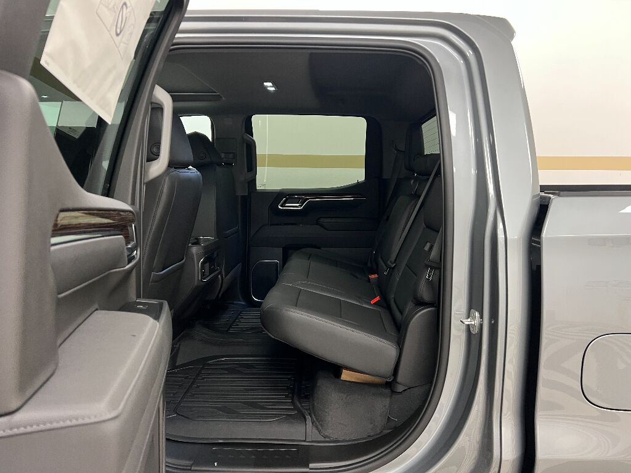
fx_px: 474
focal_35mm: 26
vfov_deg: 53.1
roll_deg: -0.5
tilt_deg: -3.6
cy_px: 236
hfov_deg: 67.3
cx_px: 316
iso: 250
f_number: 1.5
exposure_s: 1/60
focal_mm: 5.7
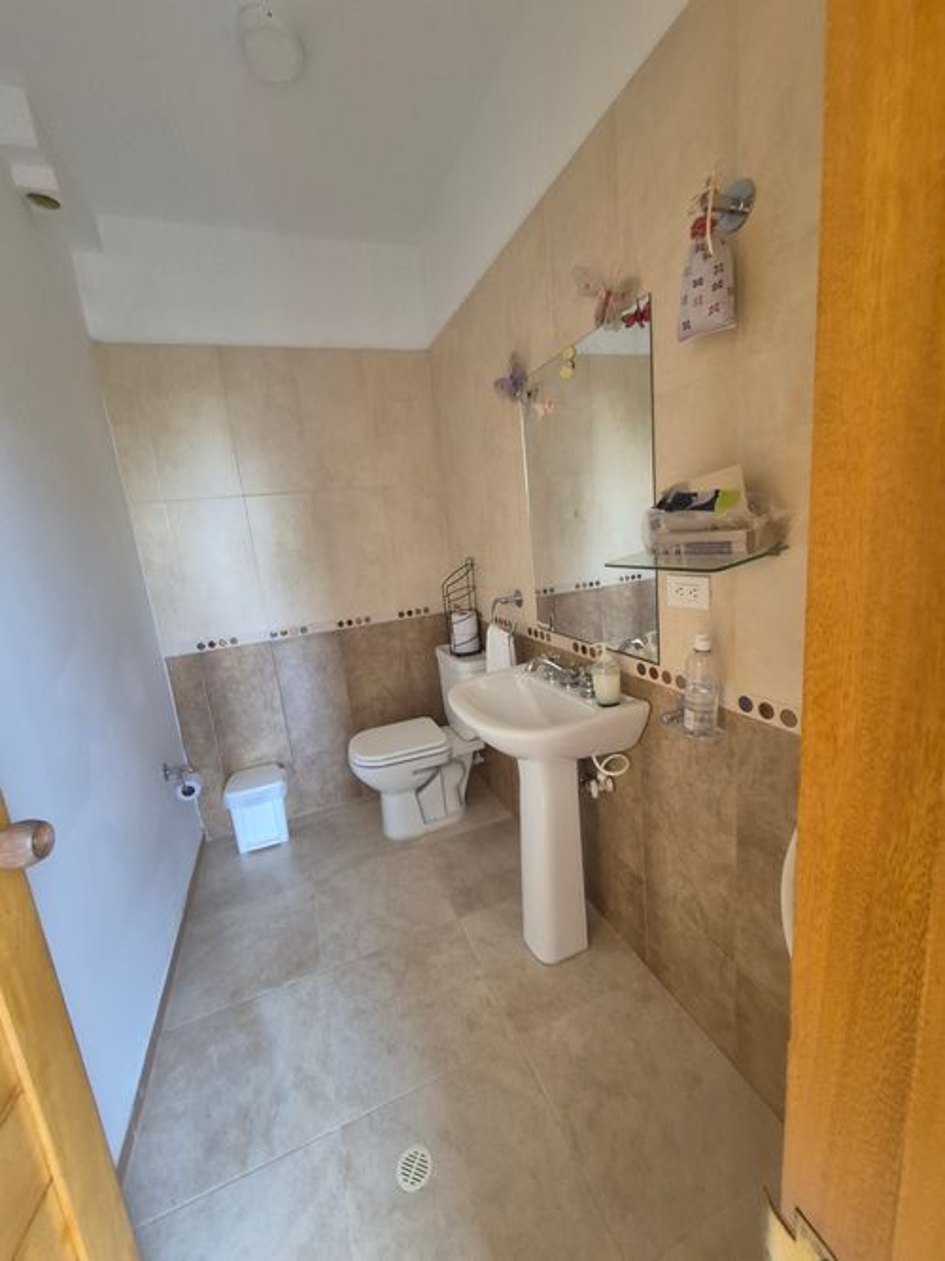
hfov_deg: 89.9
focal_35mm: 13
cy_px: 630
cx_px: 472
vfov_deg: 106.2
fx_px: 473
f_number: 2.2
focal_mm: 1.74
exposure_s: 1/50
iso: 320
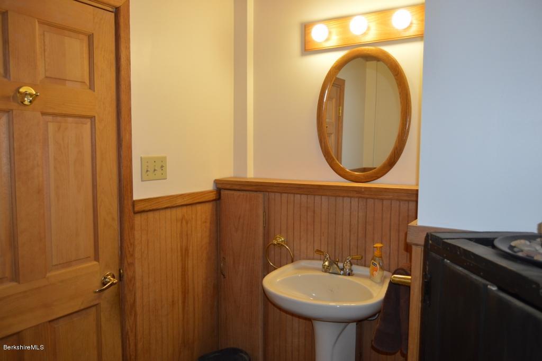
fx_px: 406
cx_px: 271
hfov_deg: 67.4
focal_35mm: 27
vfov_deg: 47.9
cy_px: 180
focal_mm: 18
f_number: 4
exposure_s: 1/60
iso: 400
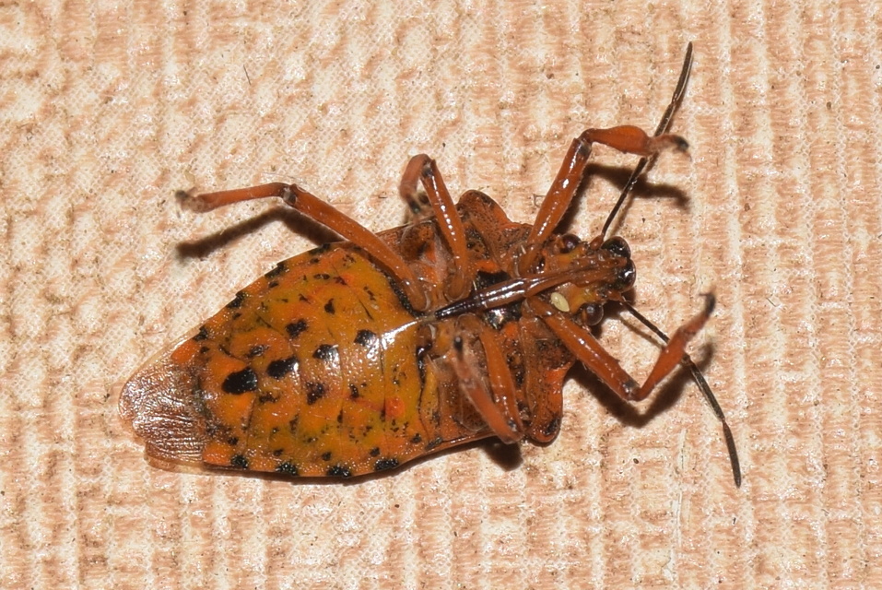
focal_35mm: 210
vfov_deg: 6.6
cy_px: 295
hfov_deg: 9.8
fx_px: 5150
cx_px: 441
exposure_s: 1/160
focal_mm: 140
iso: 100
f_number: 13
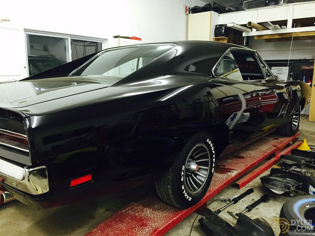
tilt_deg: -10.9
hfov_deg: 61.7
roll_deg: -1.3
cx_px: 158
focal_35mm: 29
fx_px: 264
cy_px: 118
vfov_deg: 48.2
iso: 80
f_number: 2.2
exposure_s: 1/30
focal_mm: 4.15
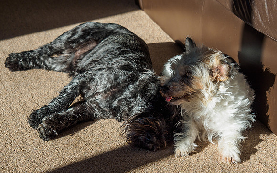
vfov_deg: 13.2
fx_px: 745
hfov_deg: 21.0
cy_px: 88
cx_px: 154
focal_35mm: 99
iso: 200
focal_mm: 42
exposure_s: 1/200
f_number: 5.4
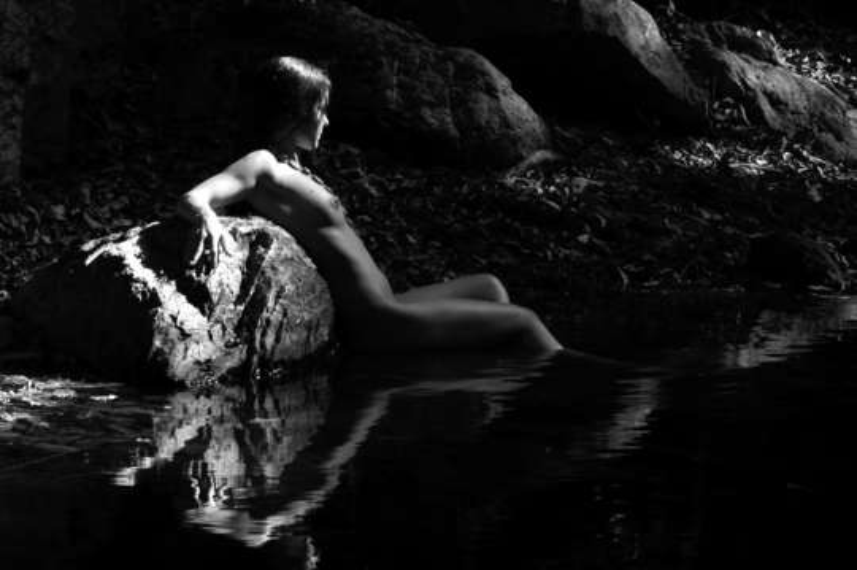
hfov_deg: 13.7
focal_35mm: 150
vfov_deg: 9.1
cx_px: 428
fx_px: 3568
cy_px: 285
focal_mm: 100
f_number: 16
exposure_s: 1/15
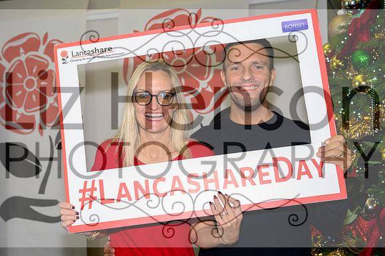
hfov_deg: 37.1
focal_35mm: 54
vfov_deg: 25.2
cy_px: 127
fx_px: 573
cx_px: 178
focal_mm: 43
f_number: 5
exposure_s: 1/100
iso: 3200
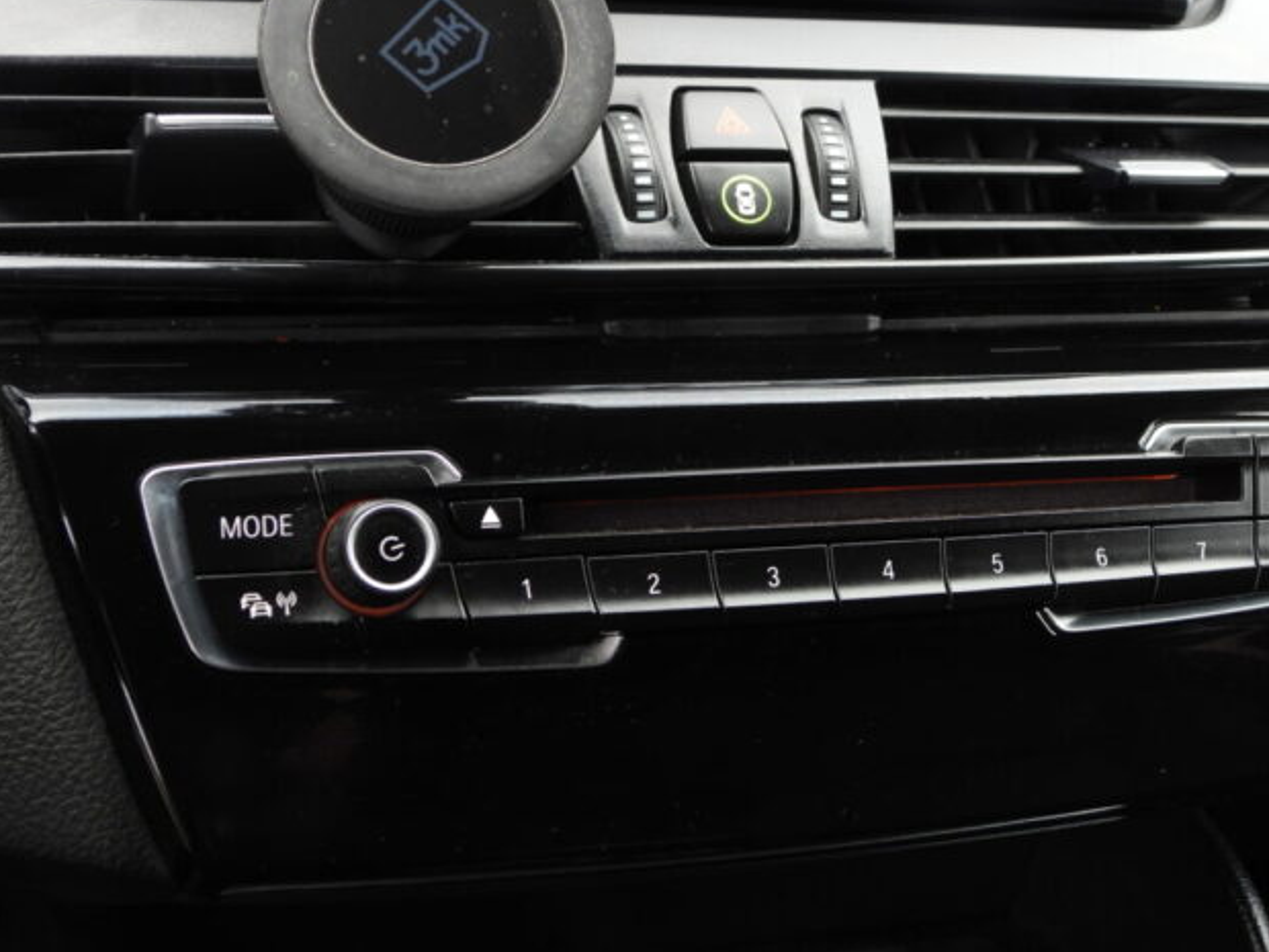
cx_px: 720
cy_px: 407
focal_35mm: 54
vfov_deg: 27.0
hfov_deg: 35.5
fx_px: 1980
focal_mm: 8.5
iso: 160
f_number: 3.2
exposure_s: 1/30
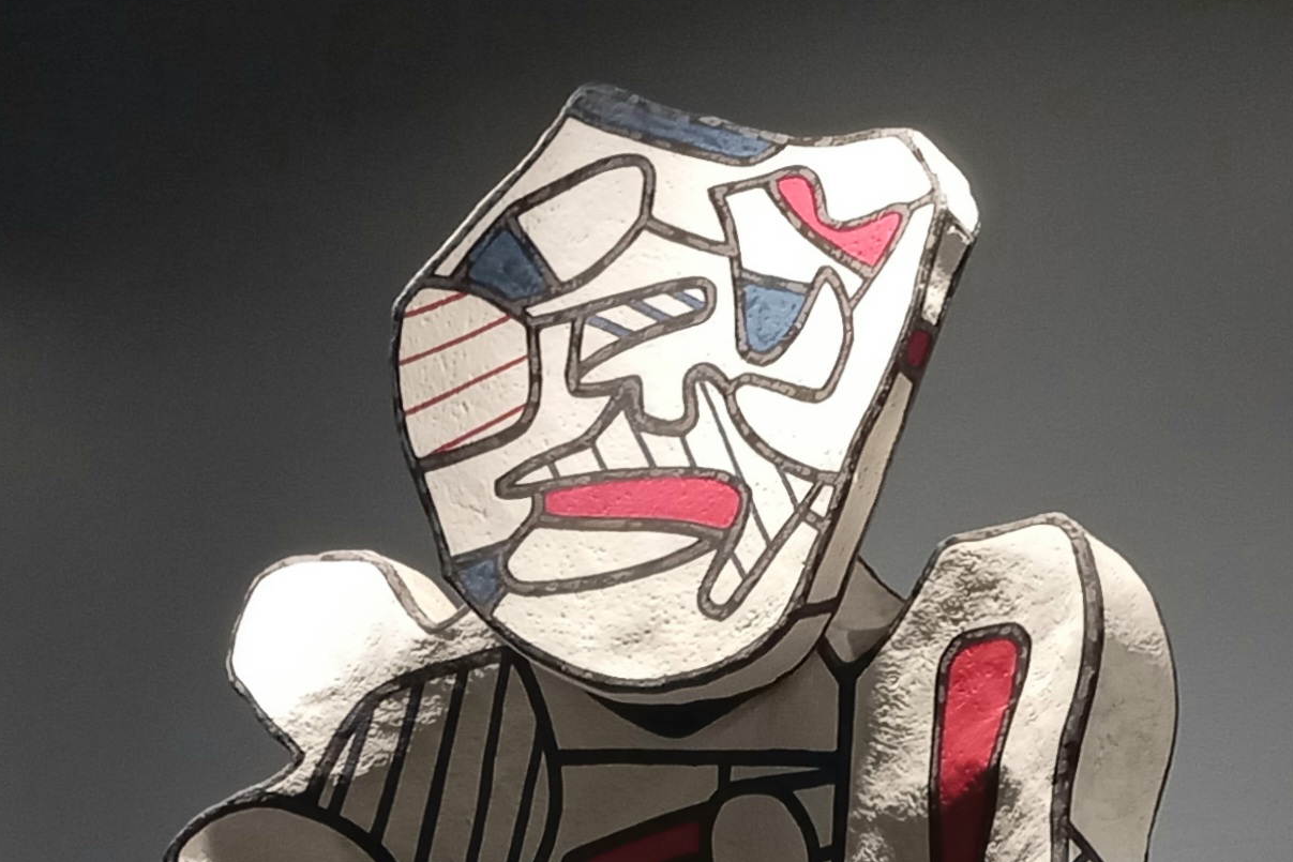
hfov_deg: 20.8
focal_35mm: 98
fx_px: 3520
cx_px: 787
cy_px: 1400
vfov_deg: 13.0
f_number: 1.8
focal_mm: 4.6
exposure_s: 1/50
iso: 250
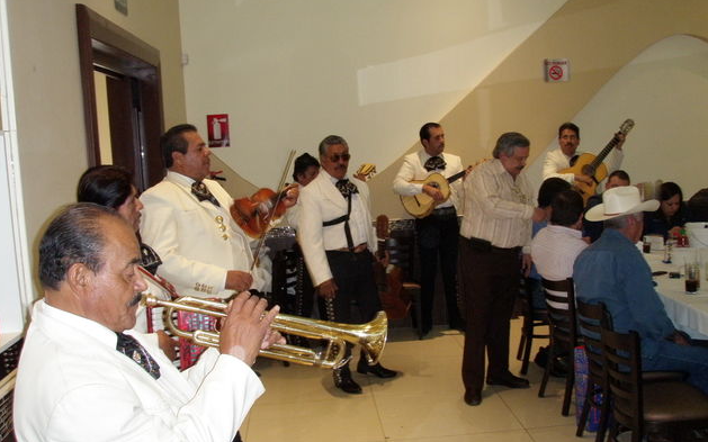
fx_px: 791
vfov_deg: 31.2
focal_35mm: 41
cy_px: 219
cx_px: 349
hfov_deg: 48.2
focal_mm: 6.7
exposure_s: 1/30
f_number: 3.5
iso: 320
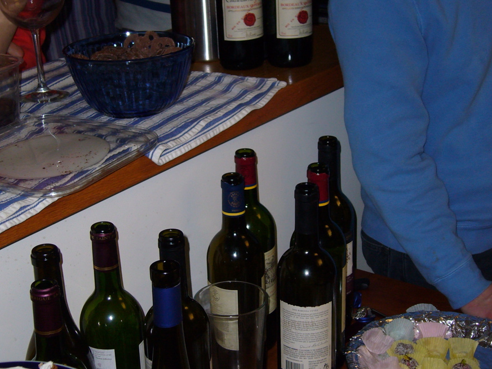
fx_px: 938
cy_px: 172
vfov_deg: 22.3
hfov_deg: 29.4
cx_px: 224
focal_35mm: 66
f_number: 3.2
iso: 100
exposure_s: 1/60
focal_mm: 7.5
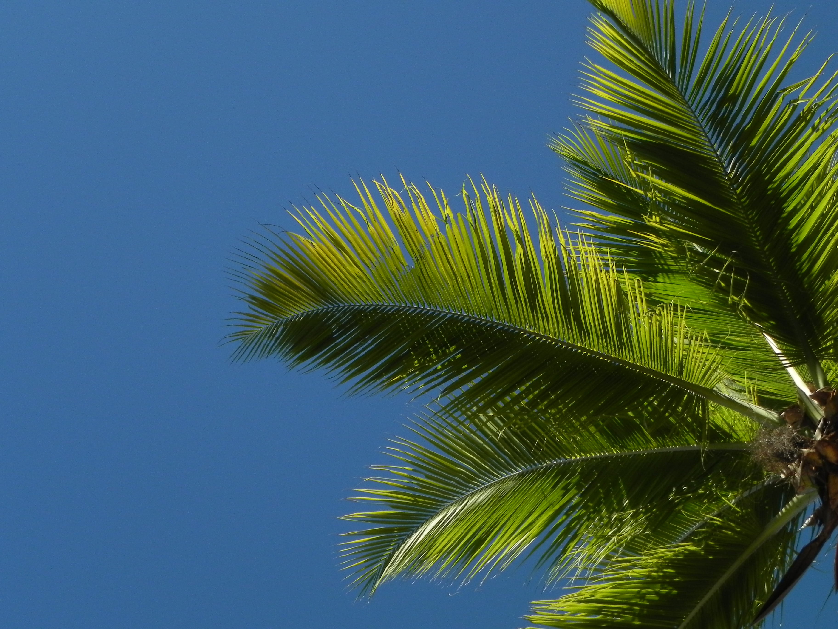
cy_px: 314
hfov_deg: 20.7
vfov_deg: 15.6
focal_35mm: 95
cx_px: 419
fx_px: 2300
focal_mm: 16.9
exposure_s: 1/1600
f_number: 4
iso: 200
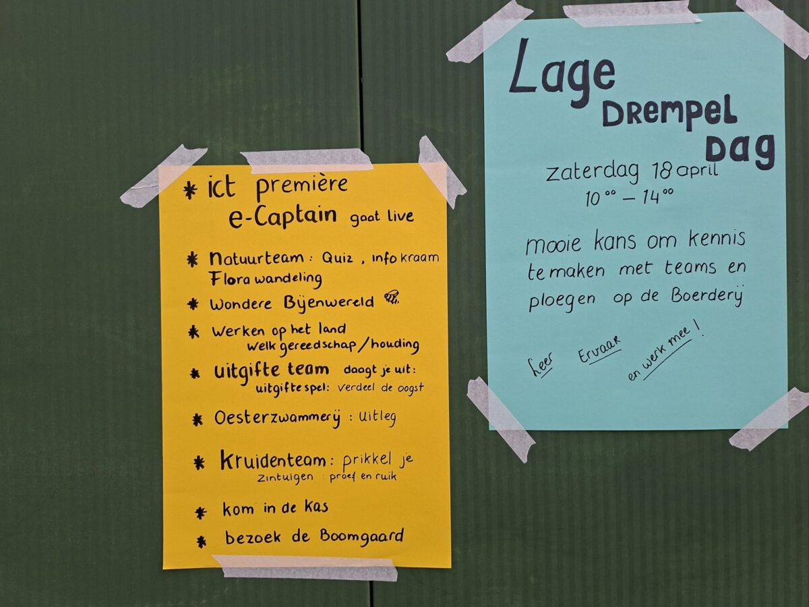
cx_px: 404
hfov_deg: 73.9
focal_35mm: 23
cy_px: 304
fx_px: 538
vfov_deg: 58.9
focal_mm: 5.54
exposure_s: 1/699
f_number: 1.8
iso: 50
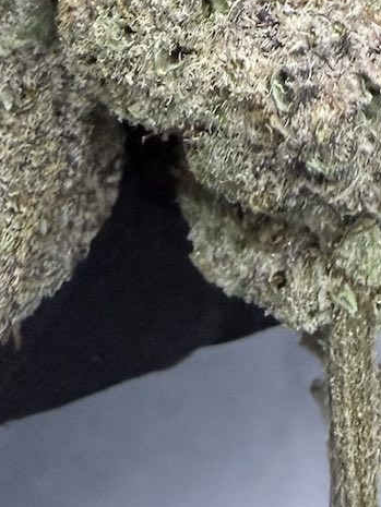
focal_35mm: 99
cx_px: 183
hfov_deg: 14.9
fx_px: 1452
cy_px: -361
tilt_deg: -55.2
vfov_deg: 16.9
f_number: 2.2
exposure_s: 1/72
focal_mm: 2.22
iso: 250
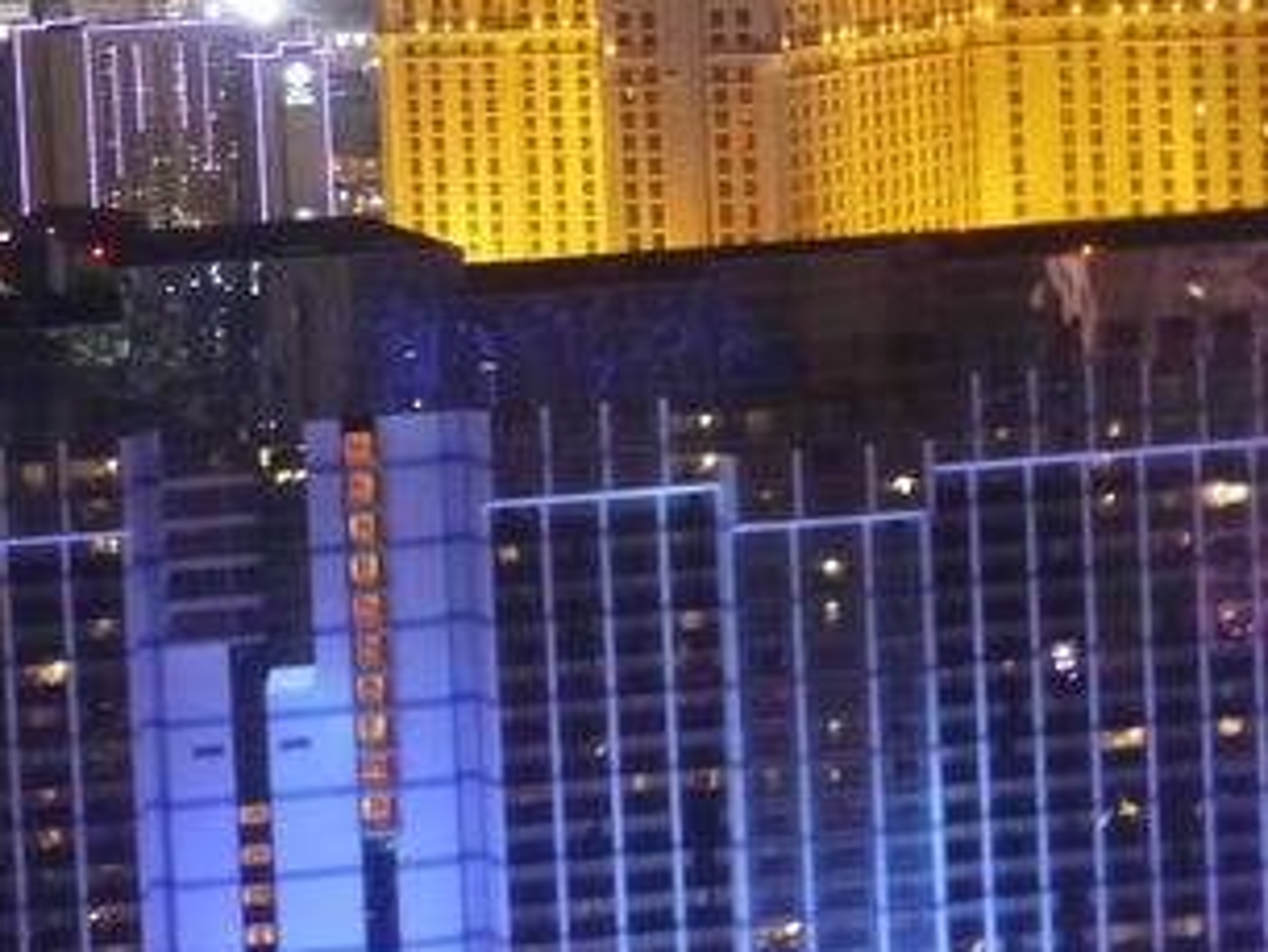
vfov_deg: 13.3
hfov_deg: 17.6
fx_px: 4031
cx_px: 121
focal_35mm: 110
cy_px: 75
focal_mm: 14
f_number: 3.5
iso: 1600
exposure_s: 1/10
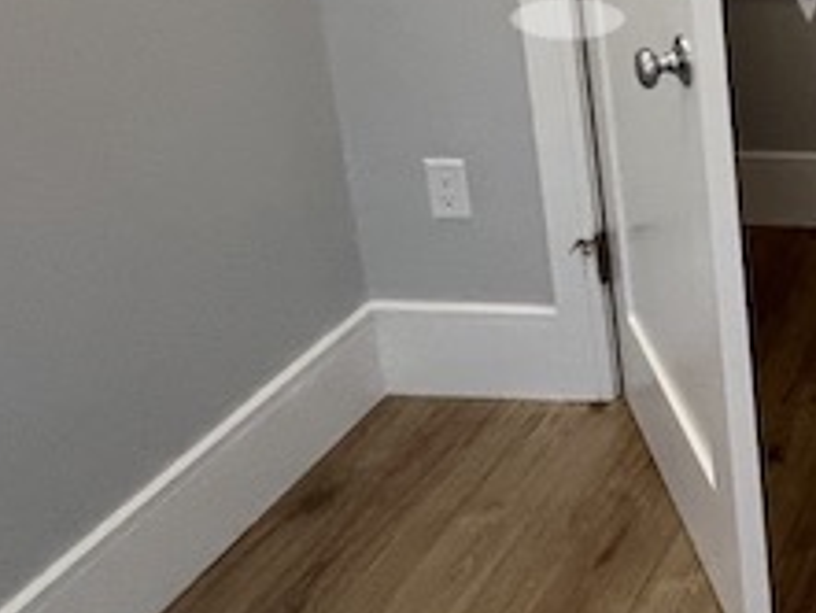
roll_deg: -1.8
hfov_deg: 29.6
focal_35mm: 47
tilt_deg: -16.9
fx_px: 1109
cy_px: -70
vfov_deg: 28.0
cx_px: 1137
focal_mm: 1.57
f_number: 1.8
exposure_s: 1/120
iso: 200
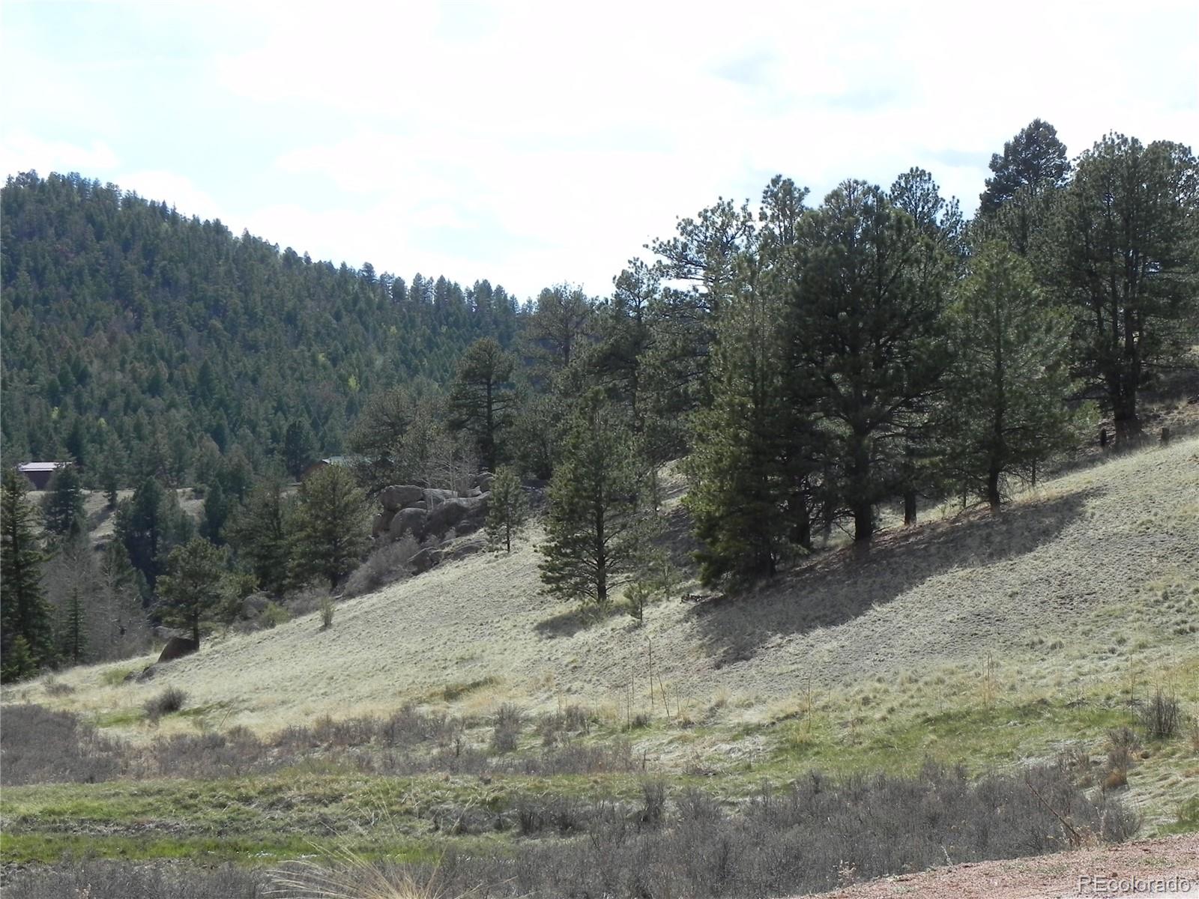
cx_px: 600
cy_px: 450
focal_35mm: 75
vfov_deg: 19.6
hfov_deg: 26.0
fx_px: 2598
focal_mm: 13.4
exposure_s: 1/470
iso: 160
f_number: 7.1
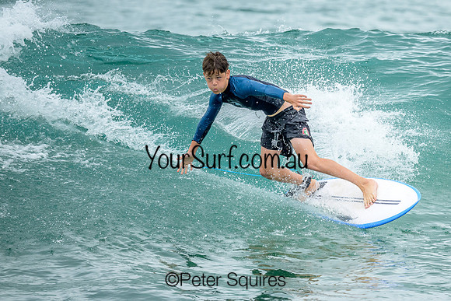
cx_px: 309
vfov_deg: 1.3
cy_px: 134
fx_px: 13722
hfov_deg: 1.9
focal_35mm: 1095
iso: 560
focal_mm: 800
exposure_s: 1/2000
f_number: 6.3
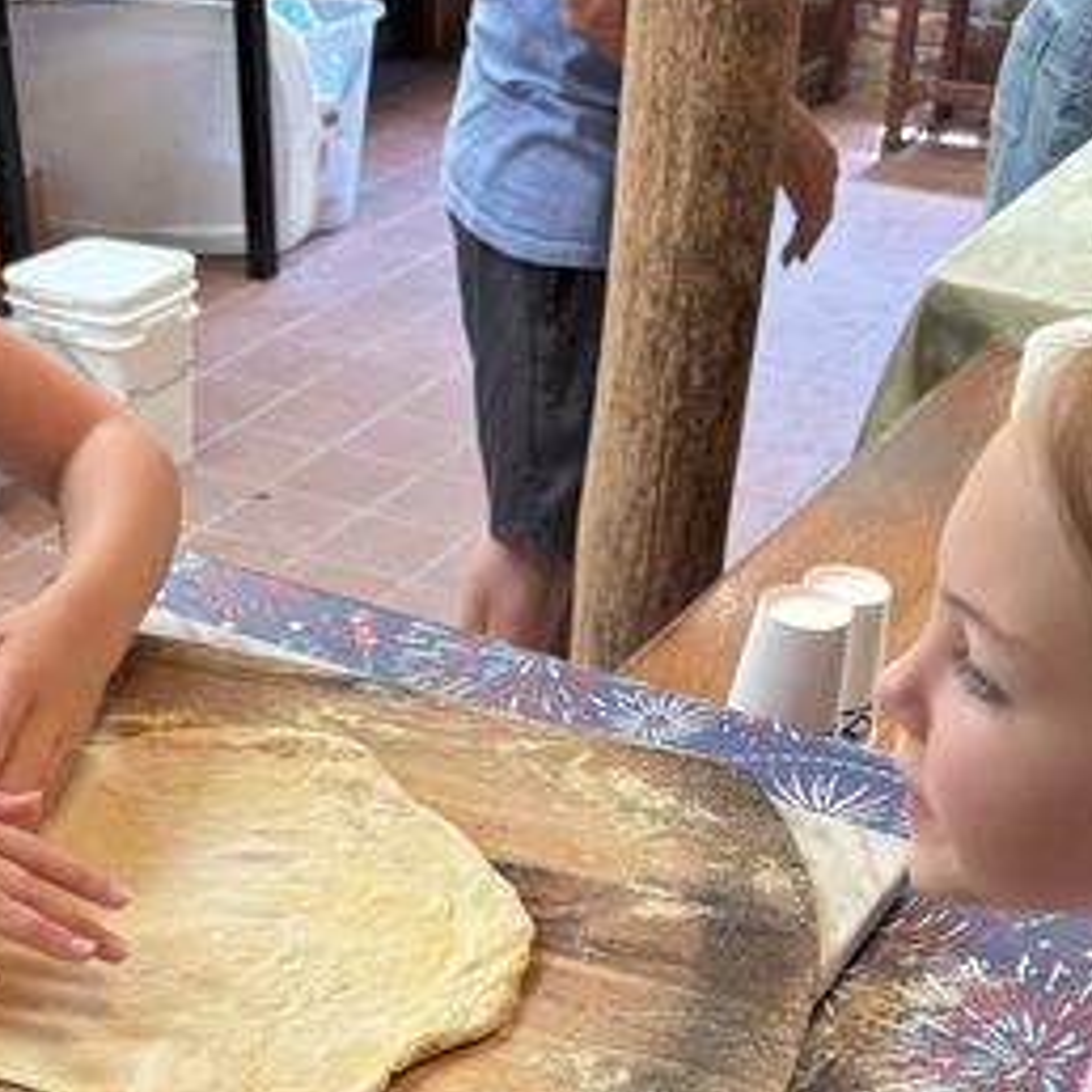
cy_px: 1232
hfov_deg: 29.9
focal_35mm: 57
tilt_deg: -42.2
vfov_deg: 27.3
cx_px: 377
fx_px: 2034
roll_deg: -0.7
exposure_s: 1/60
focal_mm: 5.96
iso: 200
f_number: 1.6
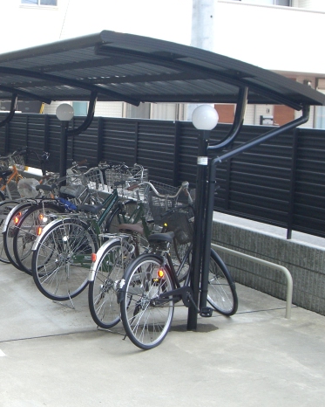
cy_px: 201
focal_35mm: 63
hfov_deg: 23.8
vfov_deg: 30.0
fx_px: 757
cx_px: 61
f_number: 3
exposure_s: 1/160
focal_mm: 7.6
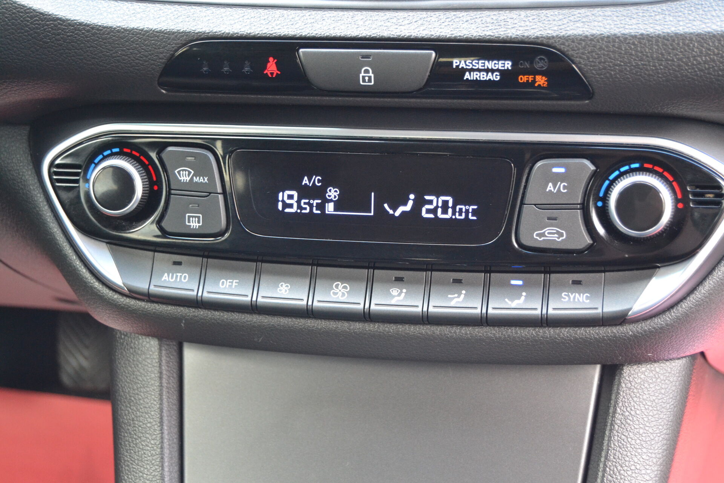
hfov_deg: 29.9
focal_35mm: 68
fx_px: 1357
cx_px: 362
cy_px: 242
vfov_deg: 20.2
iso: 2000
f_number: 5.3
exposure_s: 1/60
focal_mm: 45
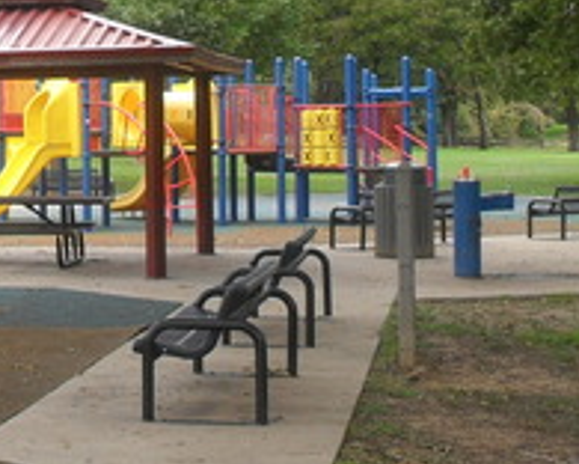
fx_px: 1799
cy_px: 89
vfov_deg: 14.6
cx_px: -226
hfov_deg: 16.9
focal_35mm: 105
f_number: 2.8
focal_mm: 6.2
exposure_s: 1/250
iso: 100
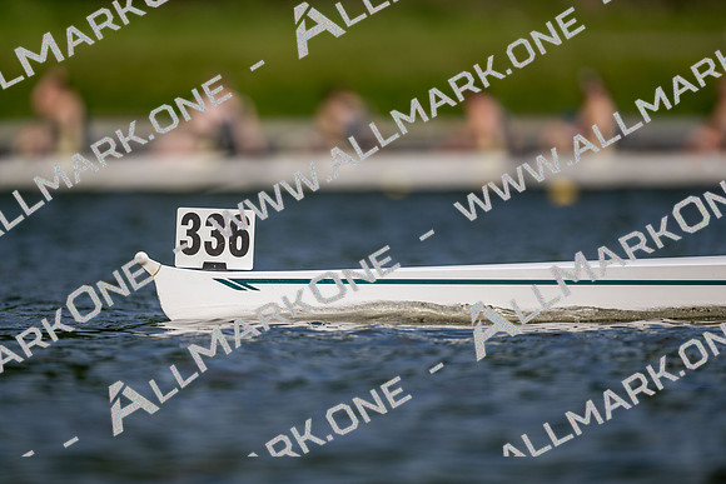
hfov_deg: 3.4
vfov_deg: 2.3
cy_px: 242
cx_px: 363
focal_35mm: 600
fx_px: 12102
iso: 140
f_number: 4
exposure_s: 1/2500
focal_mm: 600
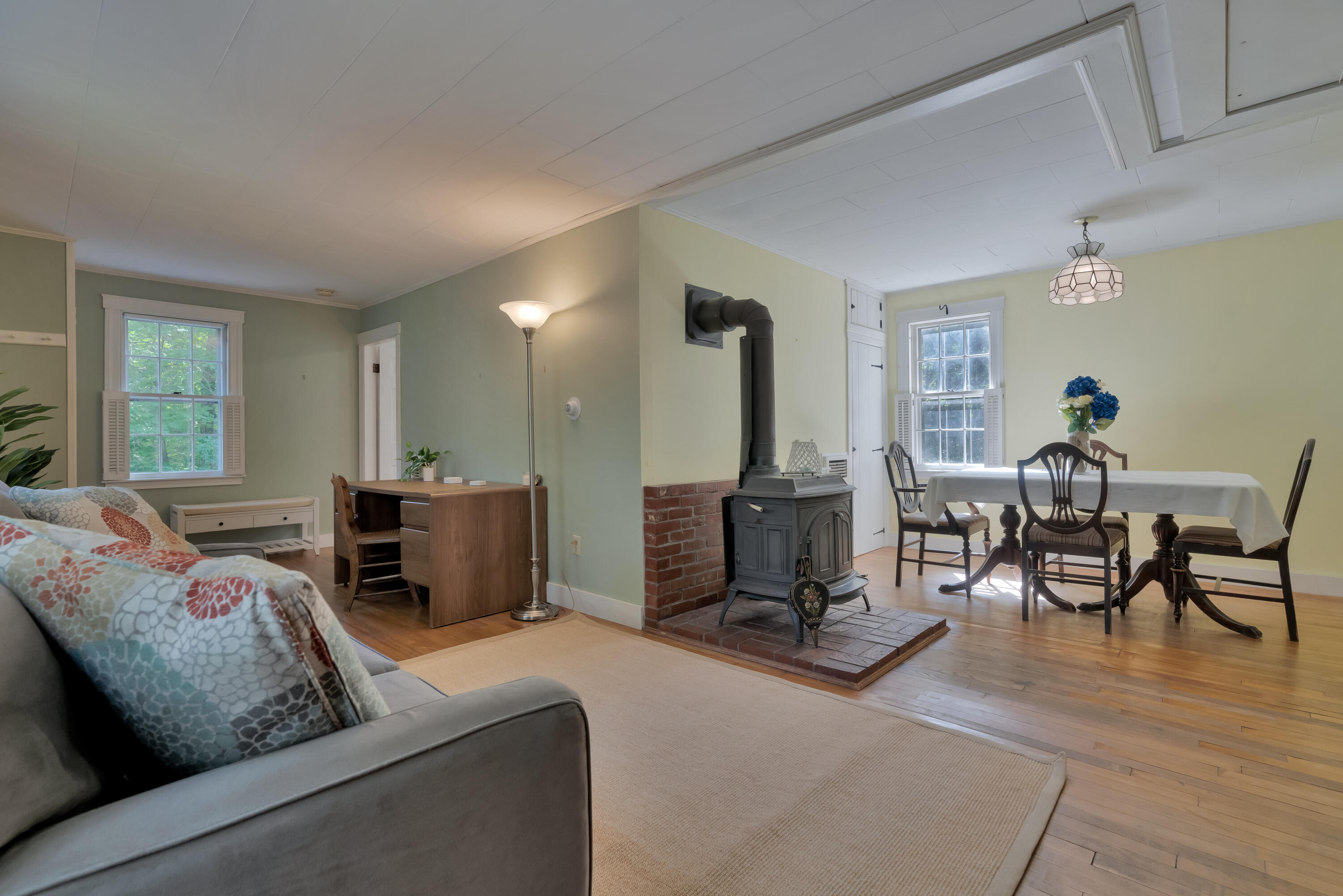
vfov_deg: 73.8
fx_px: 597
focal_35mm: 16
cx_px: 672
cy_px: 448
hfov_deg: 96.7
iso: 800
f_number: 8
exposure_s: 1/350
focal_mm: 16
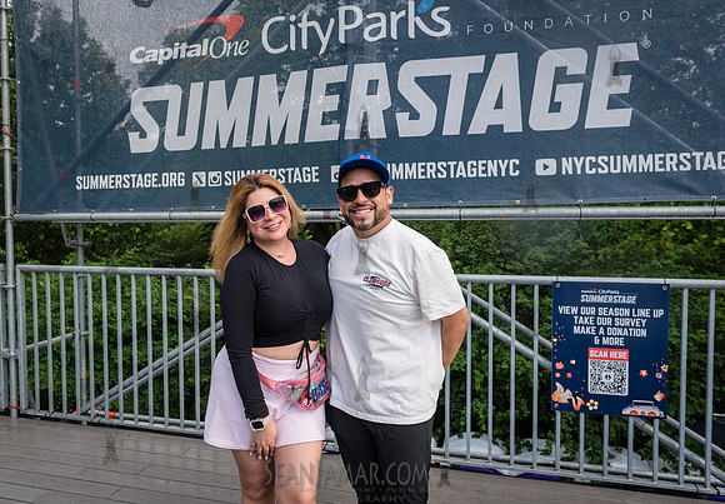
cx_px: 329
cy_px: 240
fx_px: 545
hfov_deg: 67.1
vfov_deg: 49.6
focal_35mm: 27
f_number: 4.5
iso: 1000
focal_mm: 24
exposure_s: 1/1000
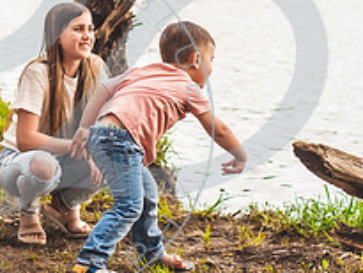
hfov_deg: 13.9
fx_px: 1490
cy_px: -24
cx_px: 133
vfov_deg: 10.3
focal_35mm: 142
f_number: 2.8
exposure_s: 1/800
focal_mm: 50
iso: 250
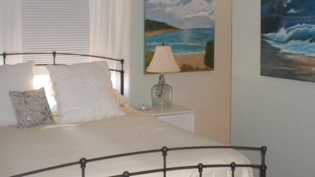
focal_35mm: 53
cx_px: 165
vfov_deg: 22.4
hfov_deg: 39.2
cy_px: 47
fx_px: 443
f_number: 3.1
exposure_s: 1/30
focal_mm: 6.3
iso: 400
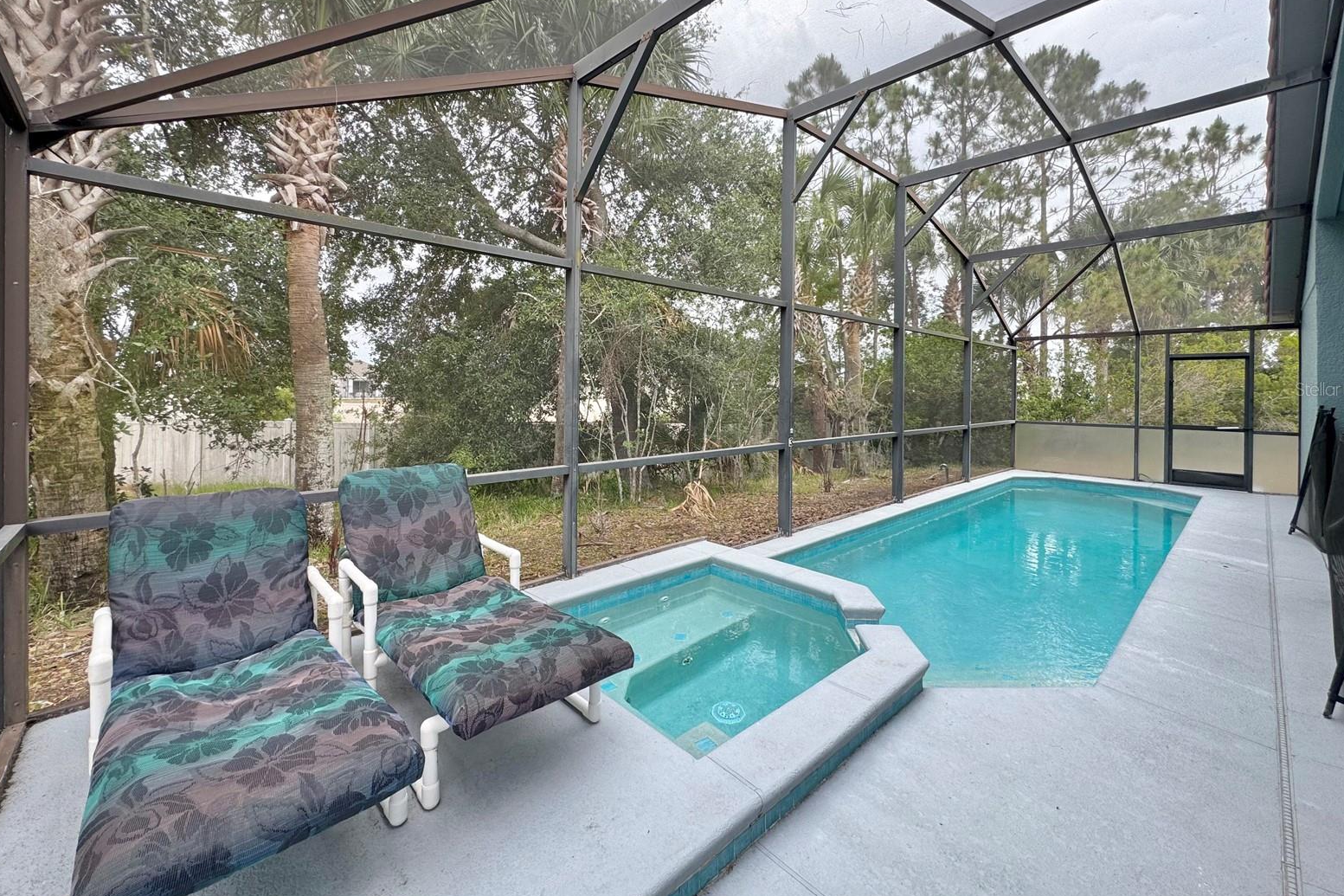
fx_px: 560
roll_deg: -0.8
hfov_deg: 100.4
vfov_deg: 76.9
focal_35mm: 15
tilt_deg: +0.2
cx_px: 685
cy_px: 389
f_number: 2.2
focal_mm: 2.22
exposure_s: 1/281
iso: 40
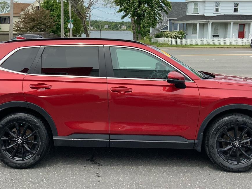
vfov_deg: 33.4
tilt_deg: -5.1
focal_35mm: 43
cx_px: 121
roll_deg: +0.0
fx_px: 313
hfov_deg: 43.8
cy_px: 67
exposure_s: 1/1577
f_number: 1.8
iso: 16
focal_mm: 3
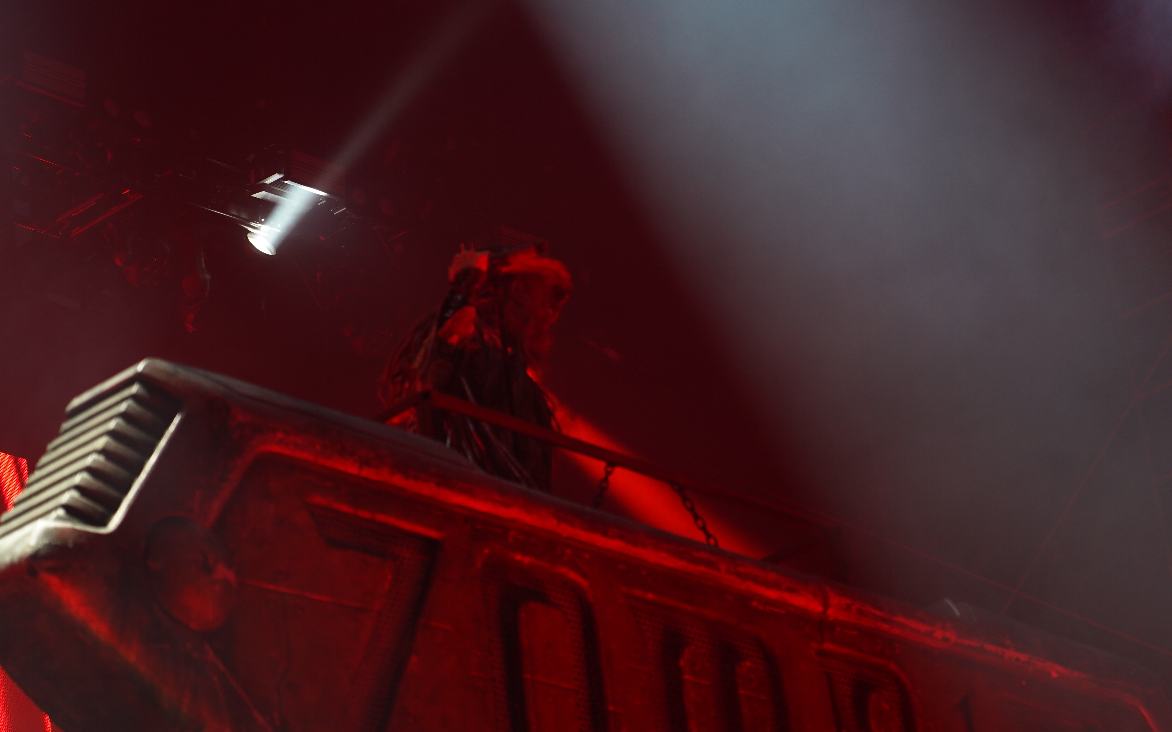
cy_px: 399
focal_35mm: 120
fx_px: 3833
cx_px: 560
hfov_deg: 17.4
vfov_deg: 10.9
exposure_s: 1/125
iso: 800
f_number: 4
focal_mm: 105
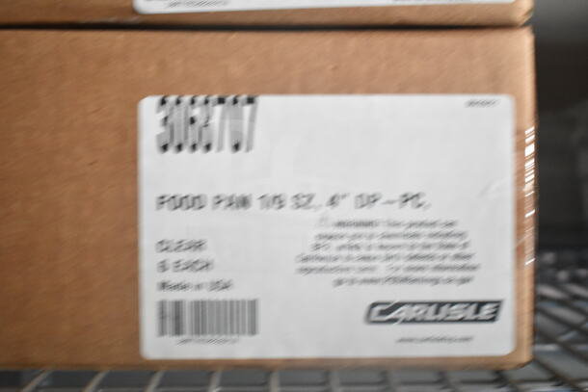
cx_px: 294
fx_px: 735
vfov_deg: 29.9
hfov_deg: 43.6
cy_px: 196
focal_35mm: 45
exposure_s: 1/50
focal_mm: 30
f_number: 4.2
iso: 3600
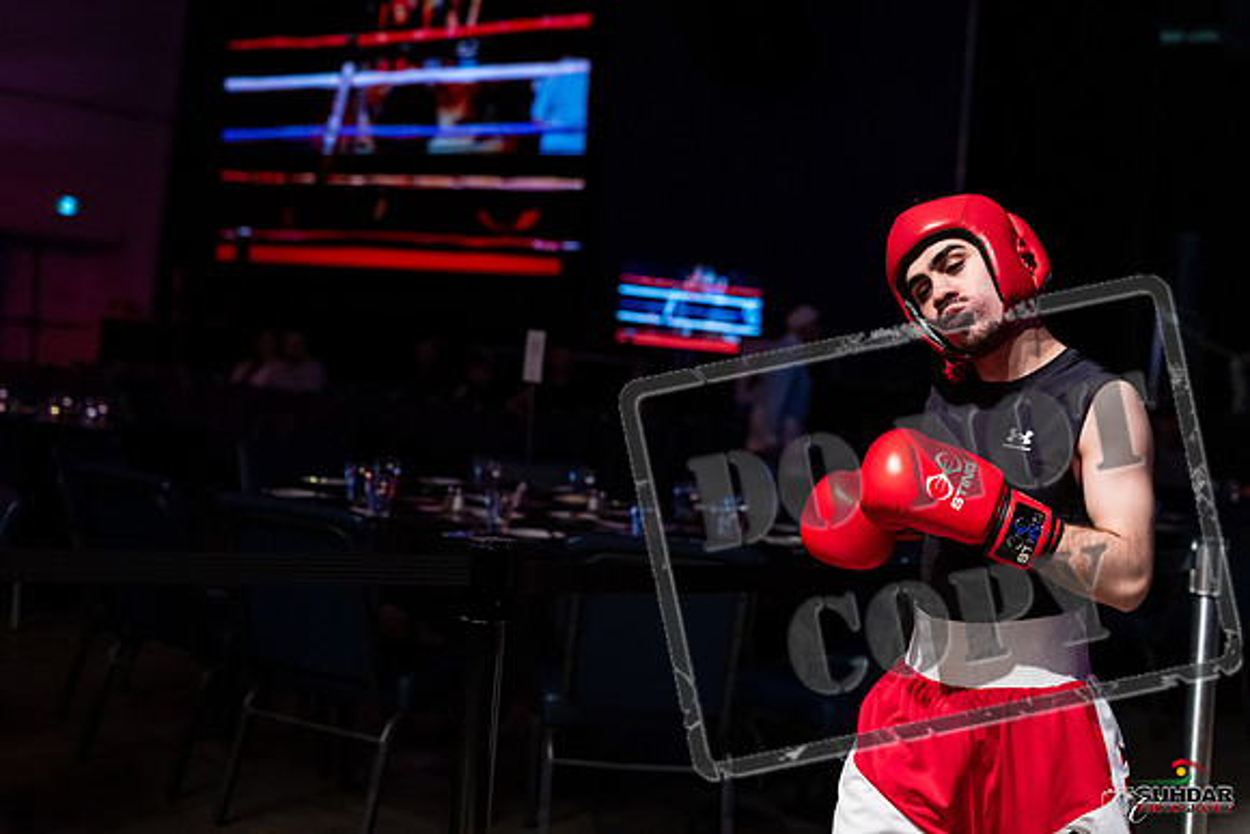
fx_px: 1736
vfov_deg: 27.0
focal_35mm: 50
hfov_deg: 39.6
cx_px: 625
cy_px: 417
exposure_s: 1/640
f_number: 2.8
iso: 4000
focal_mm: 50
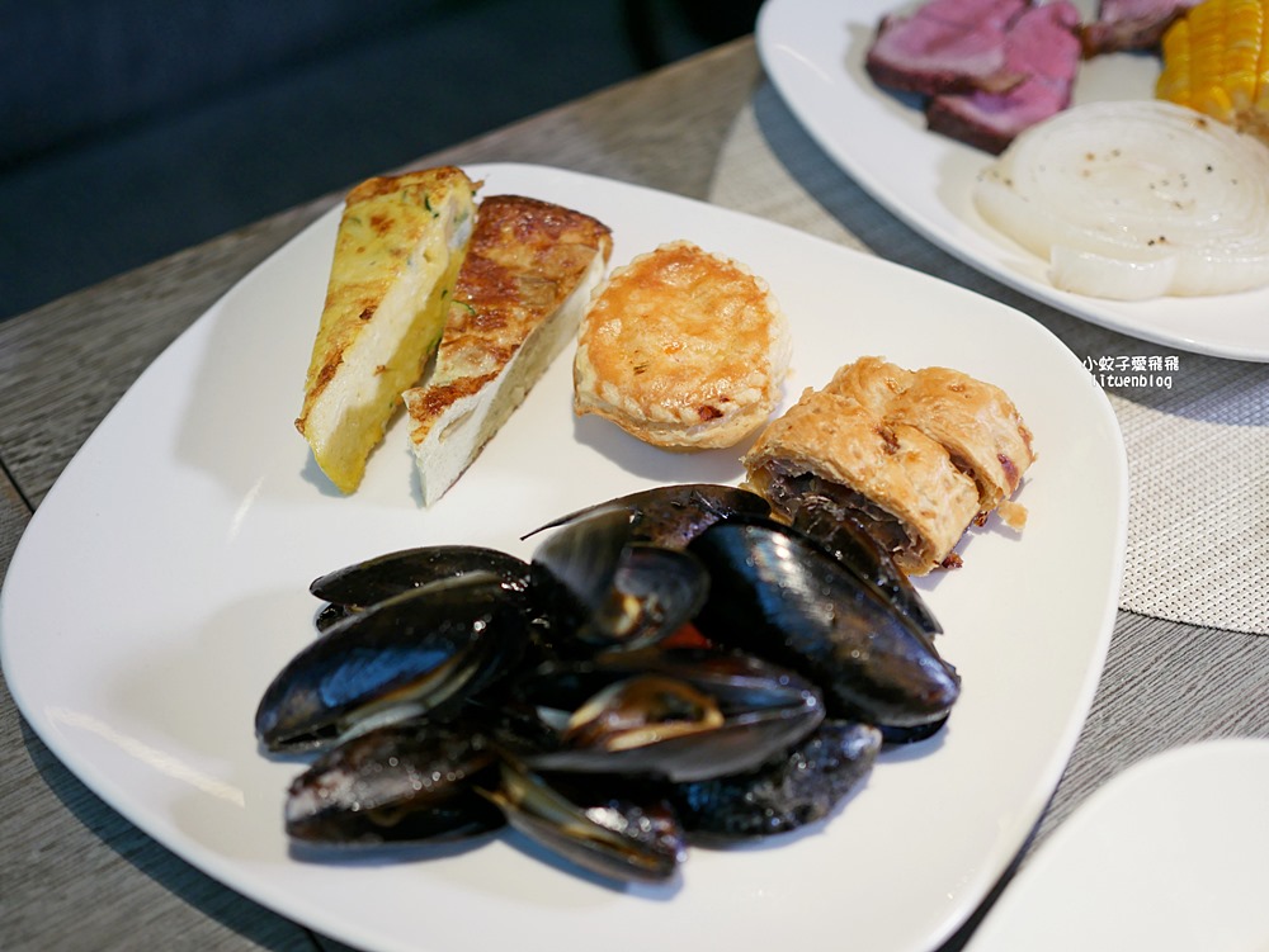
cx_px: 634
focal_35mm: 50
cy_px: 476
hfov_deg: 38.2
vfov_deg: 29.1
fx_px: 1834
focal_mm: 25
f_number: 1.8
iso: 200
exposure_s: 1/60
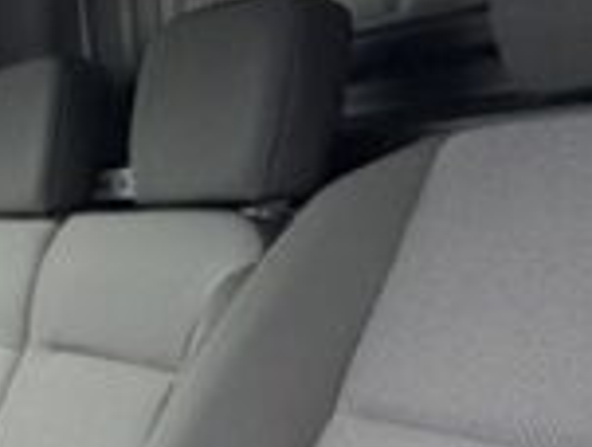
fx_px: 1217
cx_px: -396
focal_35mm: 71
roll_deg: +0.0
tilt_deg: -14.6
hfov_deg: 21.0
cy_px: 545
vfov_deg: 19.5
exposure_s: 1/121
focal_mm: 2.22
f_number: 2.2
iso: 80
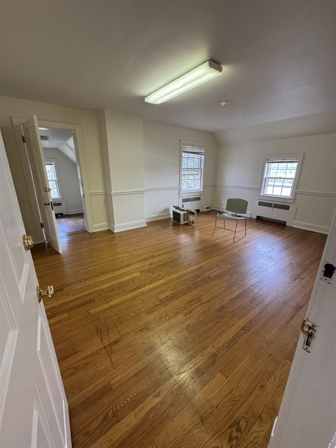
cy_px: 224
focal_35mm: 14
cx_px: 168
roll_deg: +1.3
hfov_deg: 85.7
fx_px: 181
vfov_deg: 102.1
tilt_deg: -16.5
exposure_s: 1/99
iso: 250
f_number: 2.2
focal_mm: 2.22
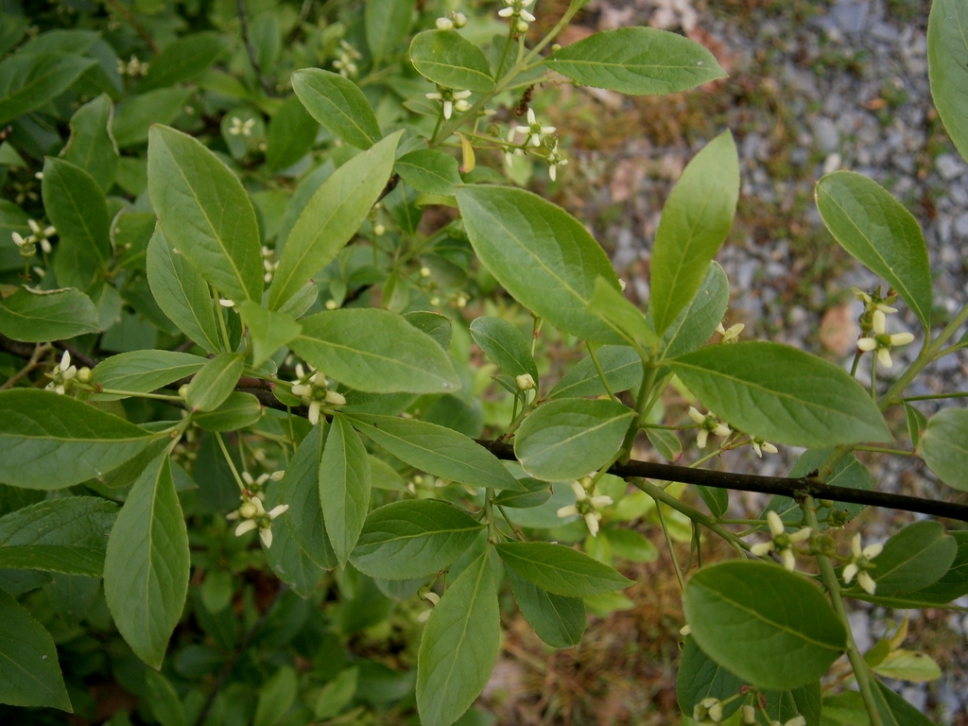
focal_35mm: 47
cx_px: 484
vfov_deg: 30.9
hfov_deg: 40.4
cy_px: 363
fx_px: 1314
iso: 80
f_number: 3.4
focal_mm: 8.3
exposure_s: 1/200
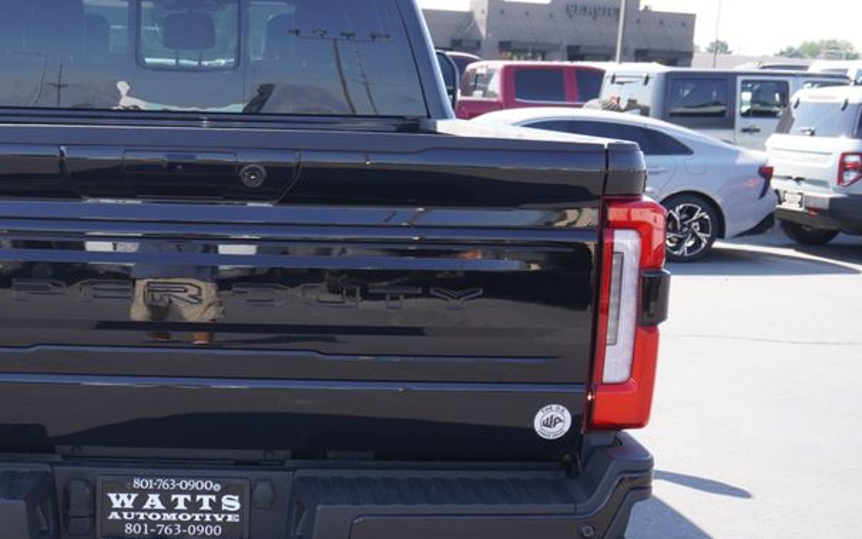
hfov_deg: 34.7
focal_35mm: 57
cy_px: 341
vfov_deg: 22.7
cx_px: 182
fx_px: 1339
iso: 100
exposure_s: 1/100
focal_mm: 22
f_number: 5.6
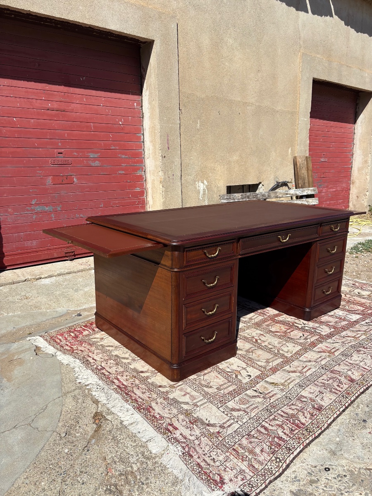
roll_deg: +2.0
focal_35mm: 26
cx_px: 186
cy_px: 248
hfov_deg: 53.1
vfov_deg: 67.3
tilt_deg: -11.5
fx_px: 373
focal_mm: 5.96
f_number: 1.6
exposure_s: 1/4065
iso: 50
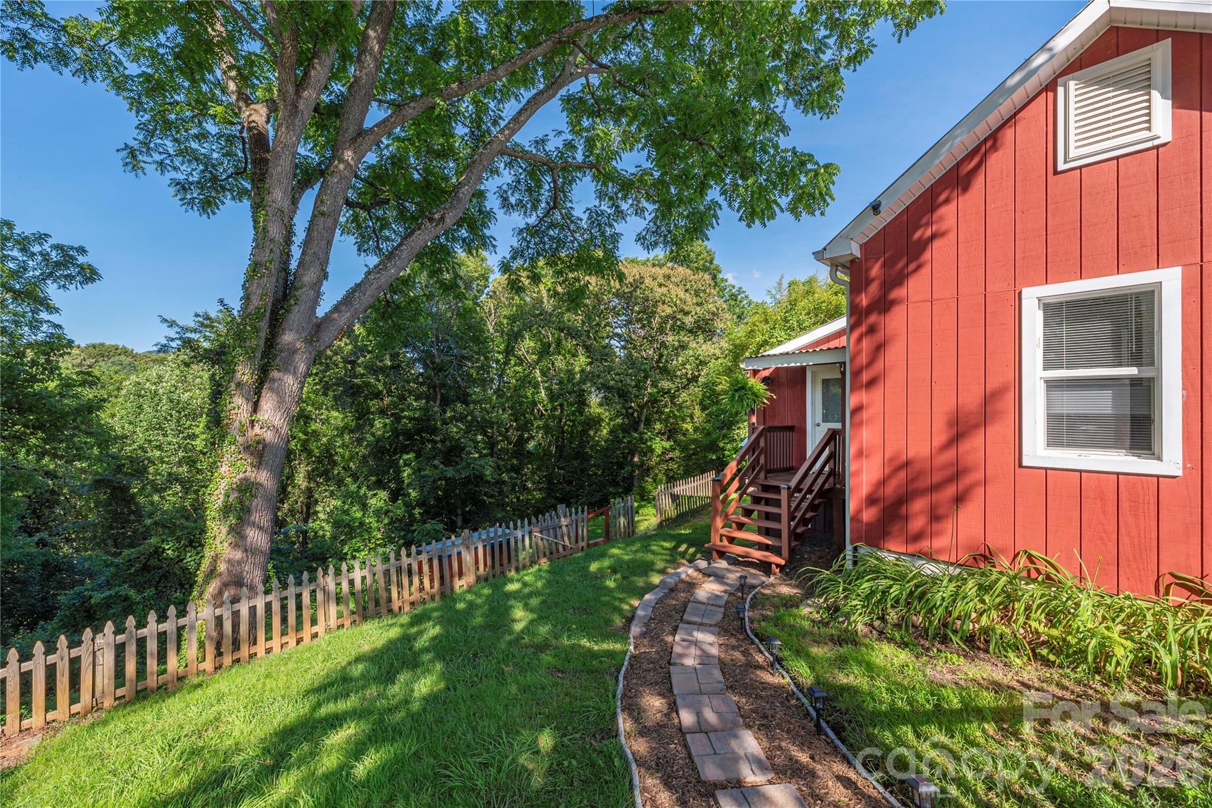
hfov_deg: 104.2
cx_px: 606
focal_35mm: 14
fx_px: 471
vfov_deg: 81.2
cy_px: 404
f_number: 8
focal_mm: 14
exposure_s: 1/800
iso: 320
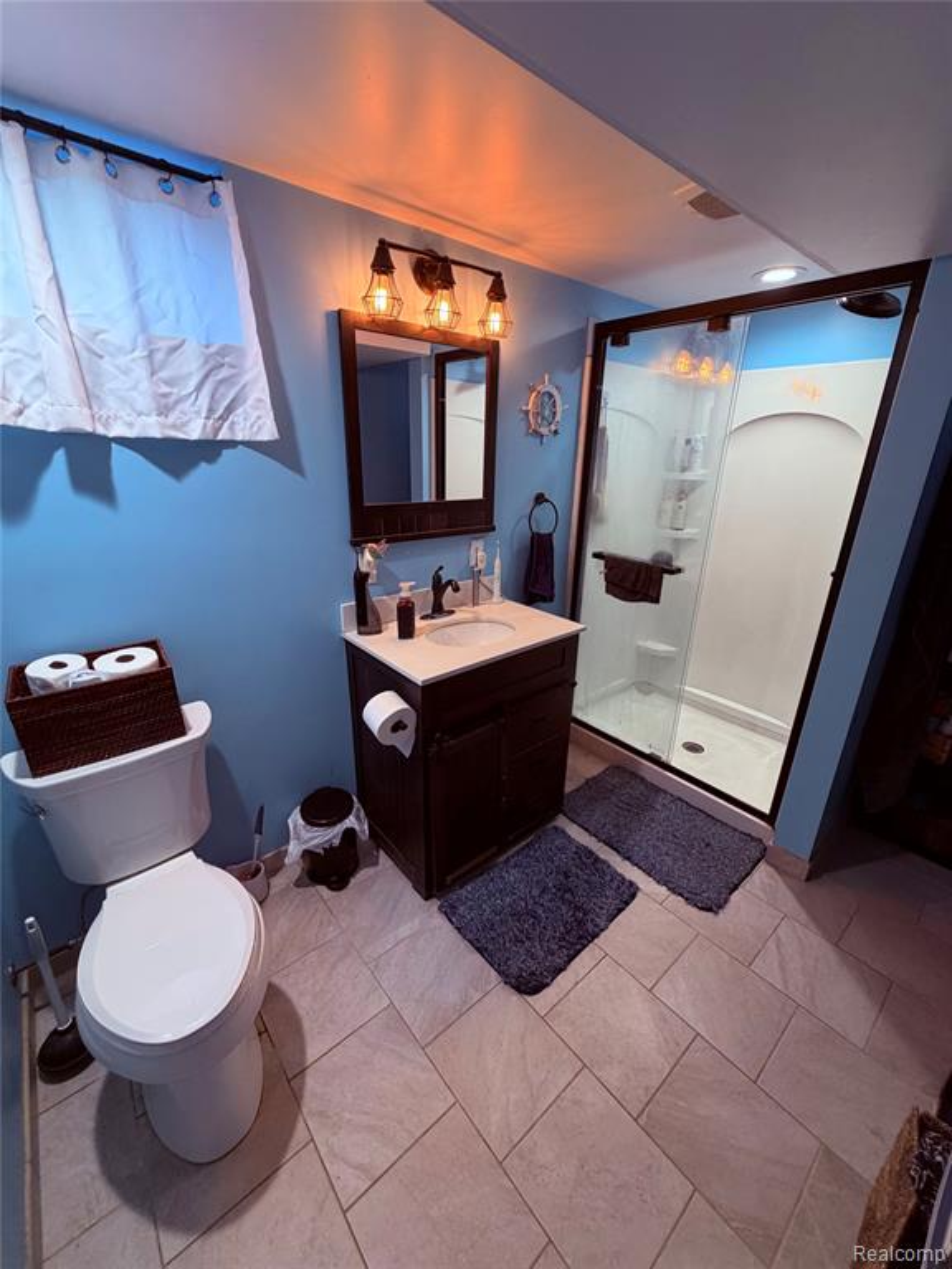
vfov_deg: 102.1
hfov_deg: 85.7
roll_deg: -2.2
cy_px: 634
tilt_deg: -20.0
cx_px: 476
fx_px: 513
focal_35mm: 14
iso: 160
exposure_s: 1/60
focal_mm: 2.22
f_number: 2.2
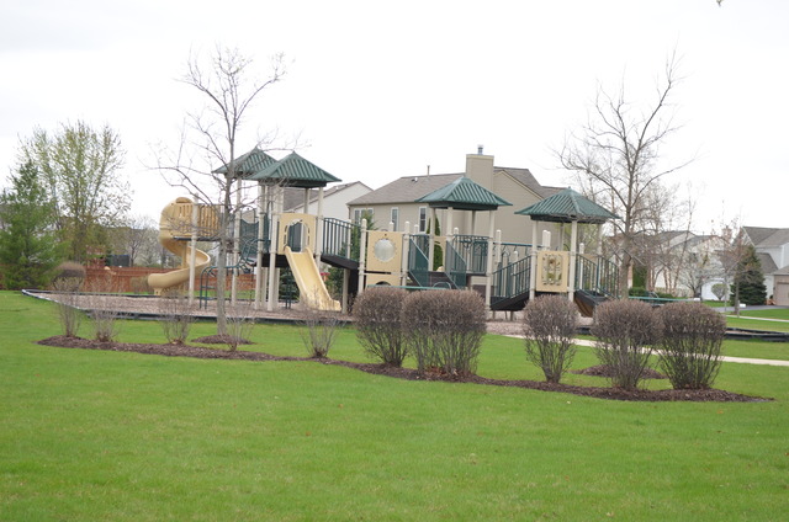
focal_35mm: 69
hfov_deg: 29.3
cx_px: 394
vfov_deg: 19.6
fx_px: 1509
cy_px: 261
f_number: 6.7
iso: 320
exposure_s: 1/180
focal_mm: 46
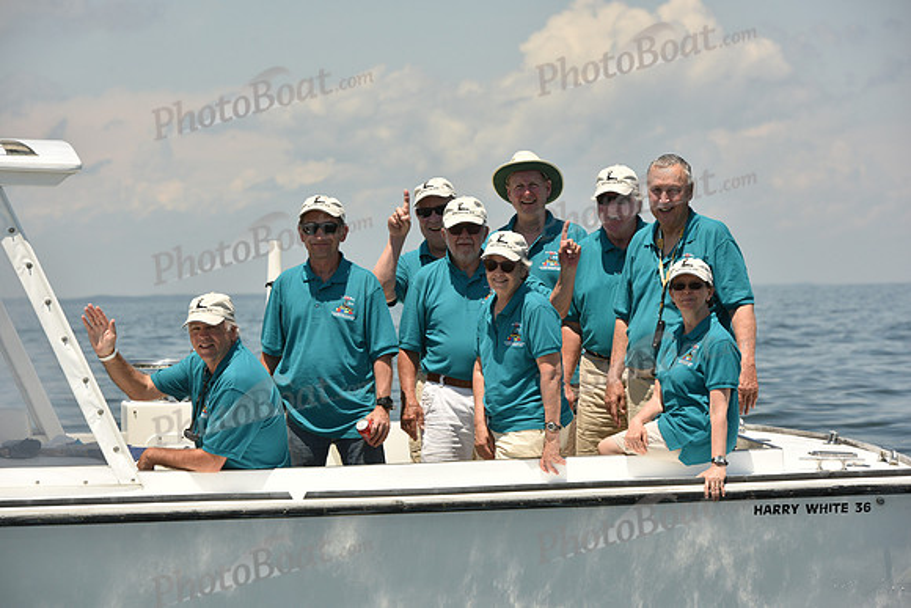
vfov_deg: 8.3
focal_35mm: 165
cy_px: 304
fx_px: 4176
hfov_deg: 12.4
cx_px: 456
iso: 320
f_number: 9
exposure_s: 1/1250
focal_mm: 165
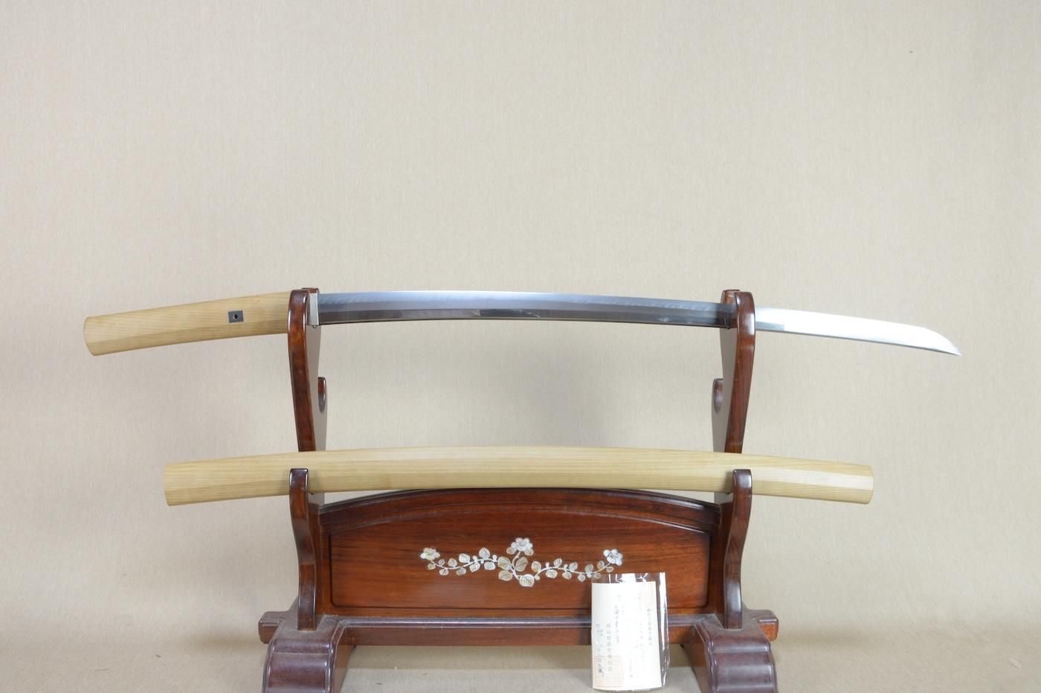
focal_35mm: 30
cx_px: 520
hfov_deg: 62.0
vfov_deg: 43.5
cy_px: 346
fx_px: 867
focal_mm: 20
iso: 400
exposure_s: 1/1.6
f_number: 11
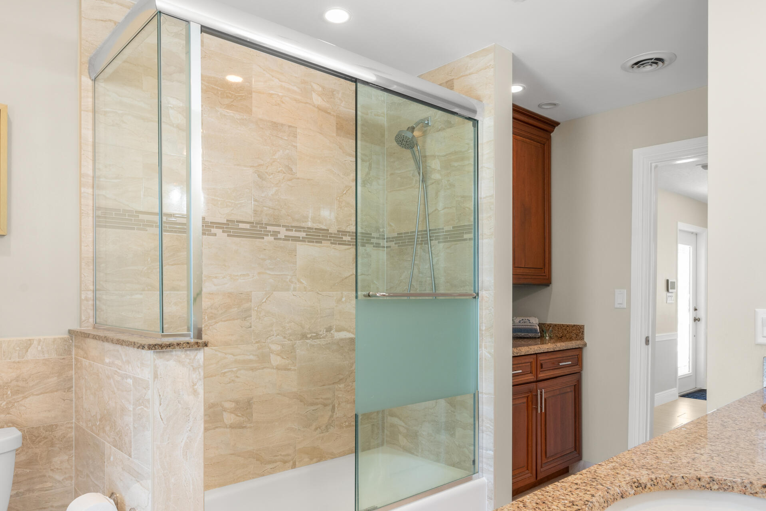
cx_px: 369
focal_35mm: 25
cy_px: 289
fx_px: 532
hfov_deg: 71.5
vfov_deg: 51.1
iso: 500
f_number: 11
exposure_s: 1/3
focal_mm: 16
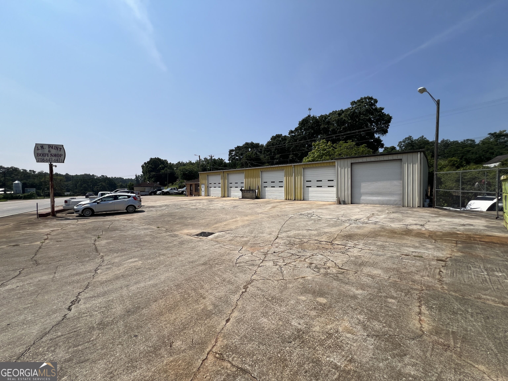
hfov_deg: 106.2
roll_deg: -0.1
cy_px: 190
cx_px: 254
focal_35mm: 13
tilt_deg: -1.1
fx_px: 191
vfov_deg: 89.9
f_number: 1.8
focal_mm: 1.57
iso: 32
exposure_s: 1/2597
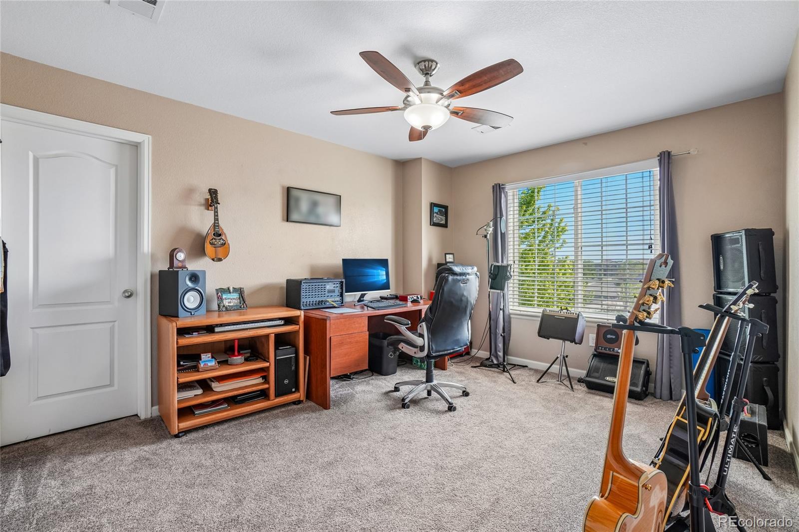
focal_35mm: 15
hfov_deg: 100.4
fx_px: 333
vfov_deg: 77.3
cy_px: 266
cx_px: 400
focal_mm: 10
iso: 400
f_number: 8
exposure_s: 1/25
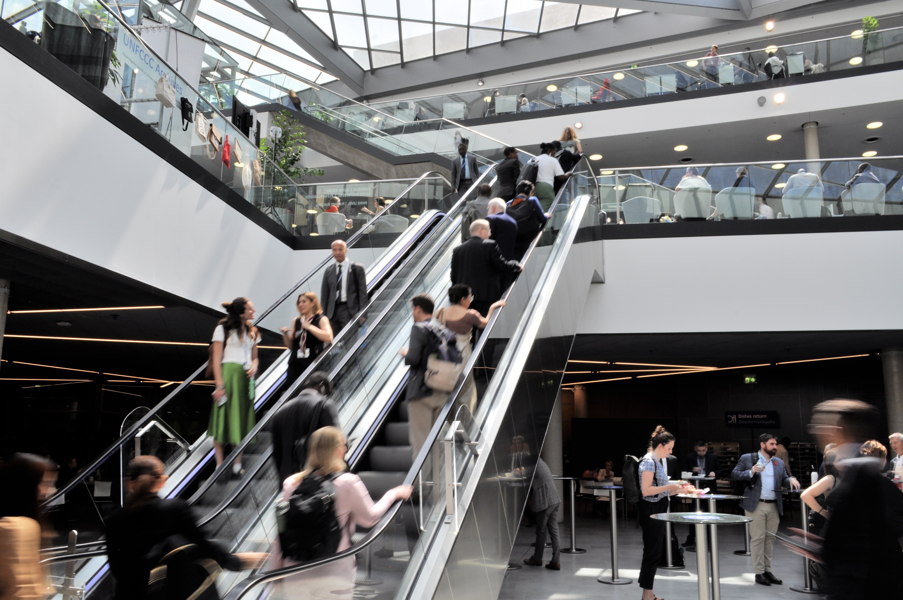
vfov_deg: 43.5
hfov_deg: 62.0
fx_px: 752
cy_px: 300
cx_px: 452
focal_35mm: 30
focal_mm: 20
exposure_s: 1/8
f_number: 22
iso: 200
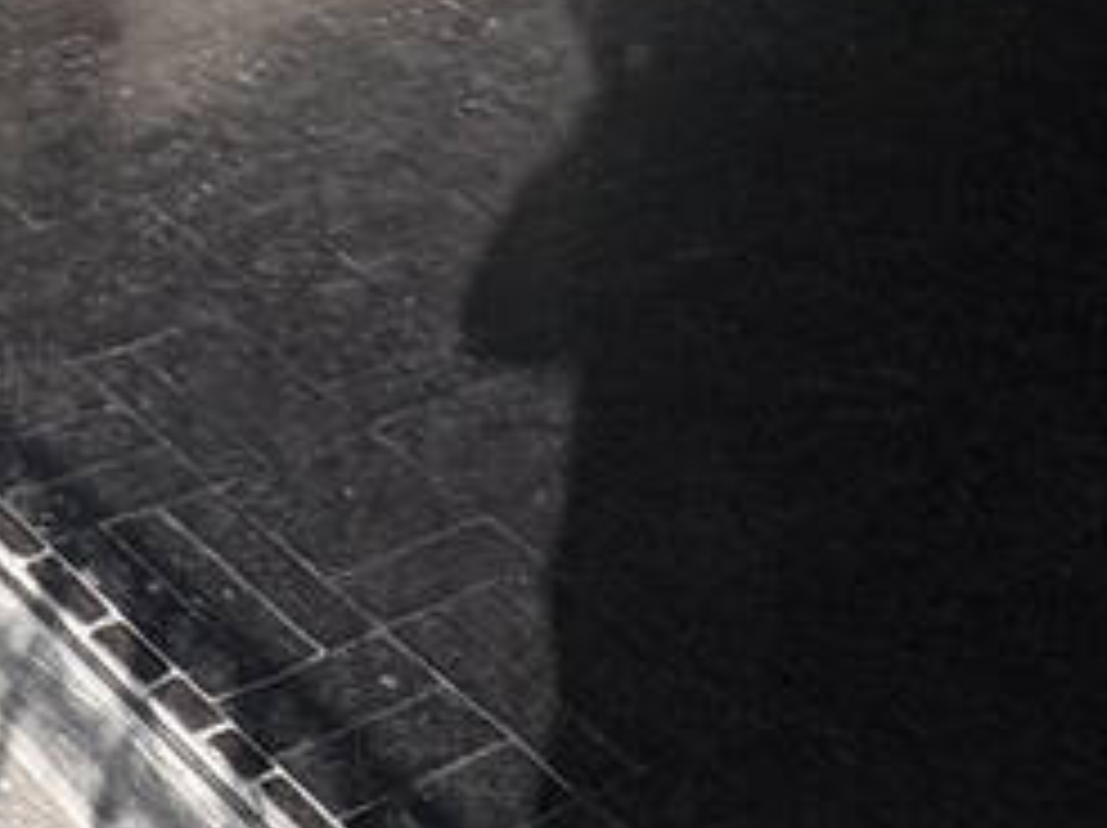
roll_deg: -5.2
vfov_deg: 14.9
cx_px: -261
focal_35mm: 82
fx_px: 2620
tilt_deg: -8.2
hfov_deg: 21.9
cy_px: -801
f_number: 2.2
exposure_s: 1/1927
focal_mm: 2.22
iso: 40
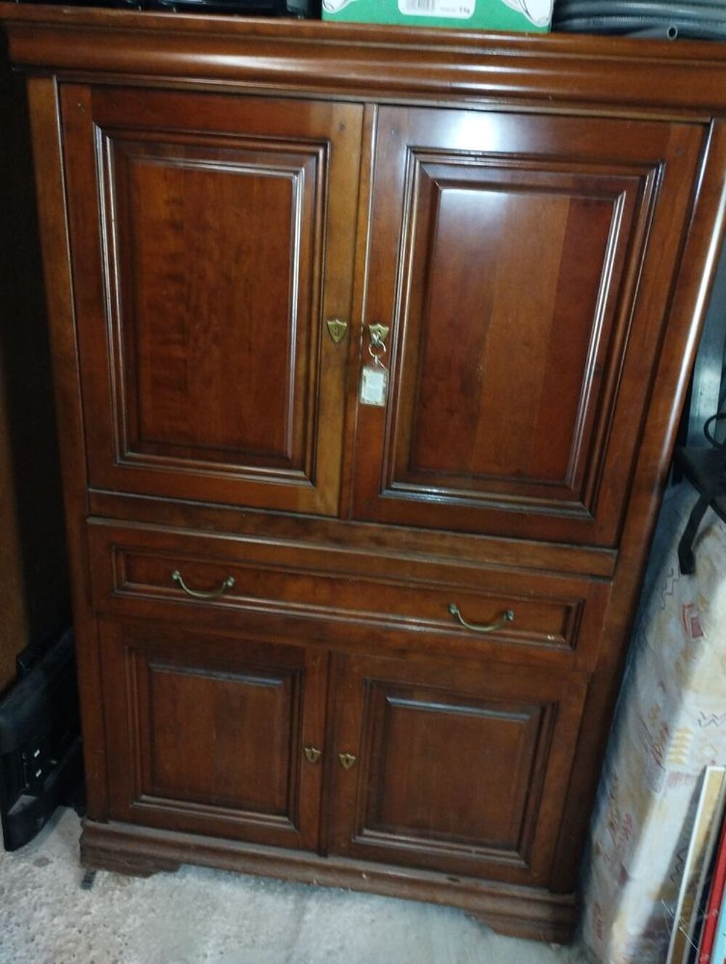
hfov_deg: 49.9
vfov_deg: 63.4
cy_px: 482
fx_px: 781
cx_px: 363
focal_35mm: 28
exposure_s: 1/25
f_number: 1.8
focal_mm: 4.27
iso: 1009
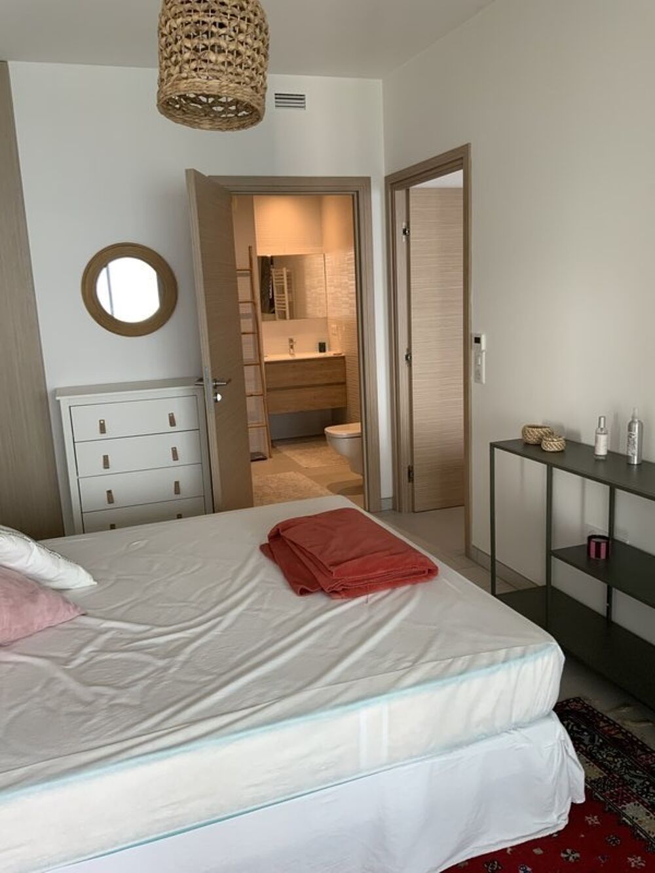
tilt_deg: -12.0
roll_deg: +2.0
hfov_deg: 48.2
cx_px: 328
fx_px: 732
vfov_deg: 61.7
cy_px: 436
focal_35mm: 29
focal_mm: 3
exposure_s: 1/100
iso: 40
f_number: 1.8
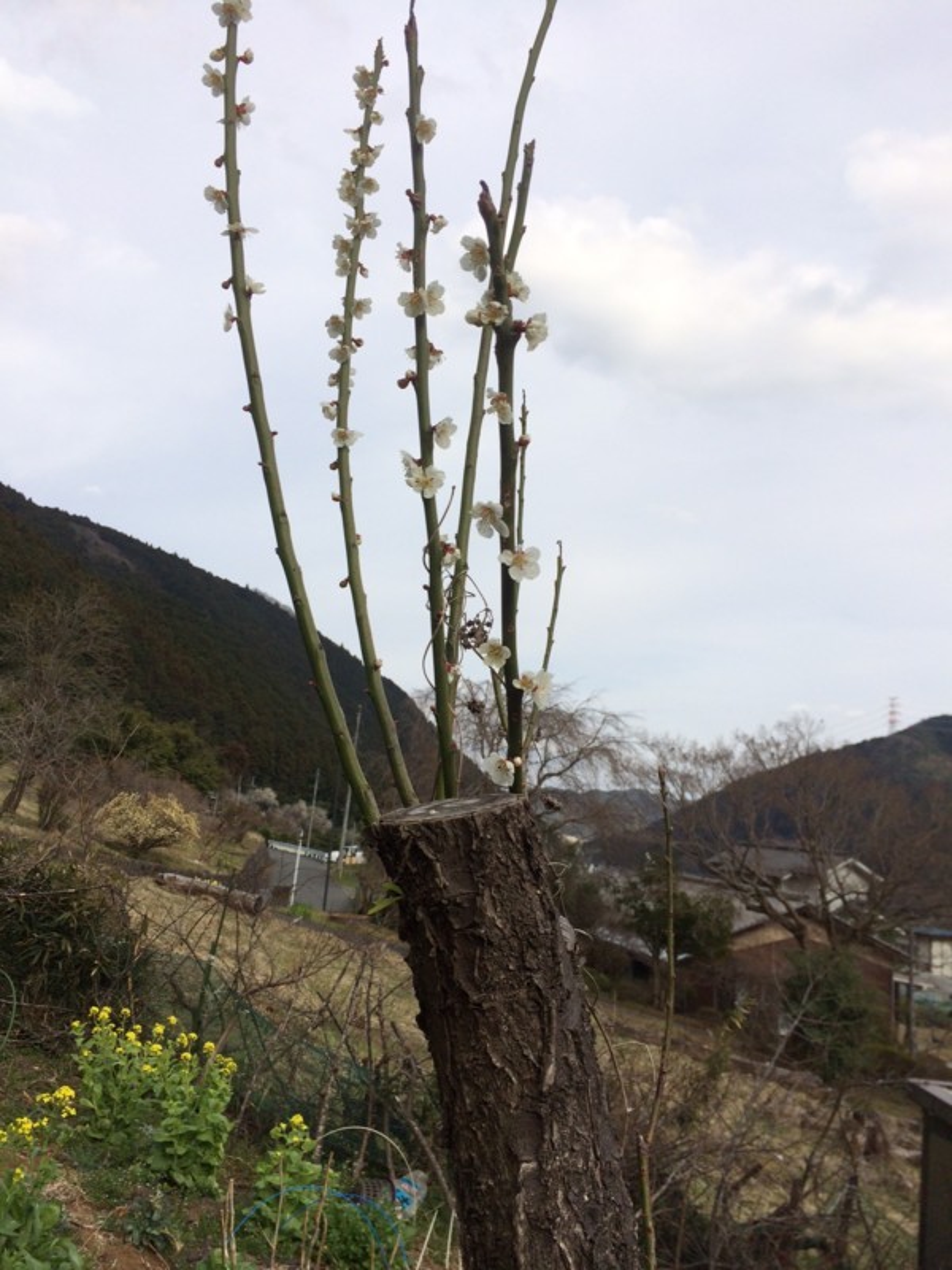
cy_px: 635
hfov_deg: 48.2
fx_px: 1063
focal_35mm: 29
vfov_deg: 61.7
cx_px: 476
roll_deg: -5.5
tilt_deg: +7.5
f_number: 2.2
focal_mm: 4.15
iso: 32
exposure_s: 1/2415
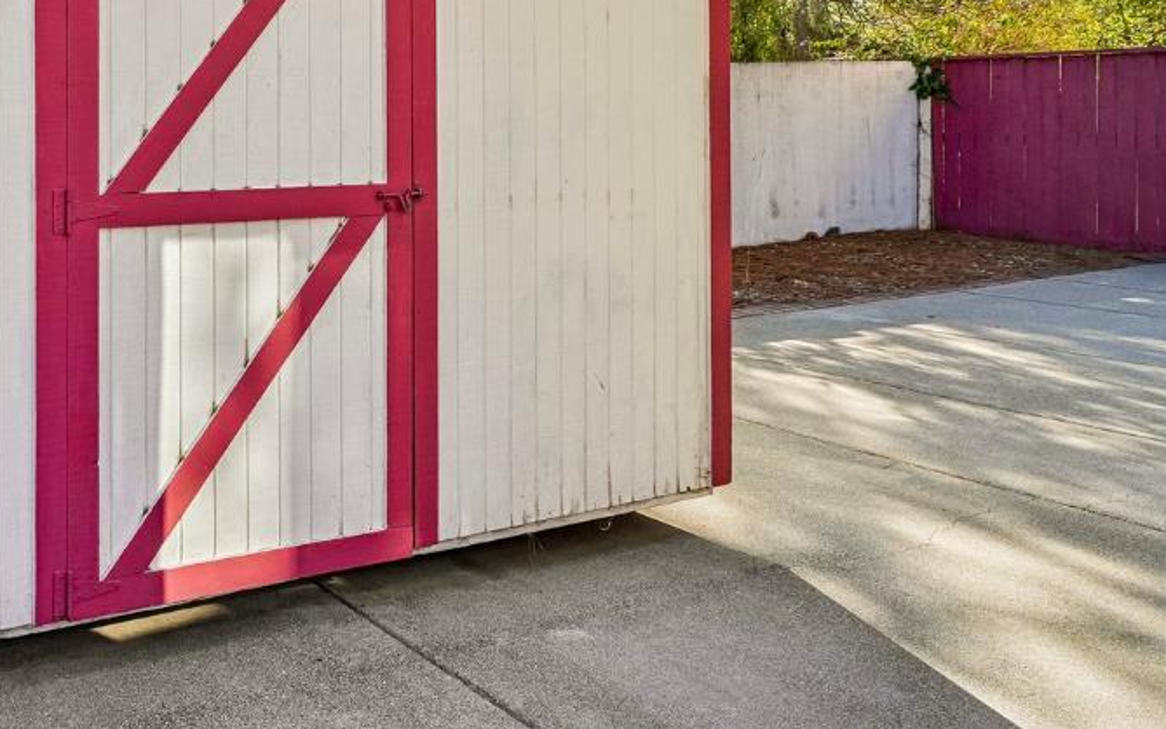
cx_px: 35
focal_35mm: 32
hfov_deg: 50.0
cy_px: 83
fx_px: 1017
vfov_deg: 37.1
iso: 500
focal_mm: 14
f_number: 9
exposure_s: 1/160
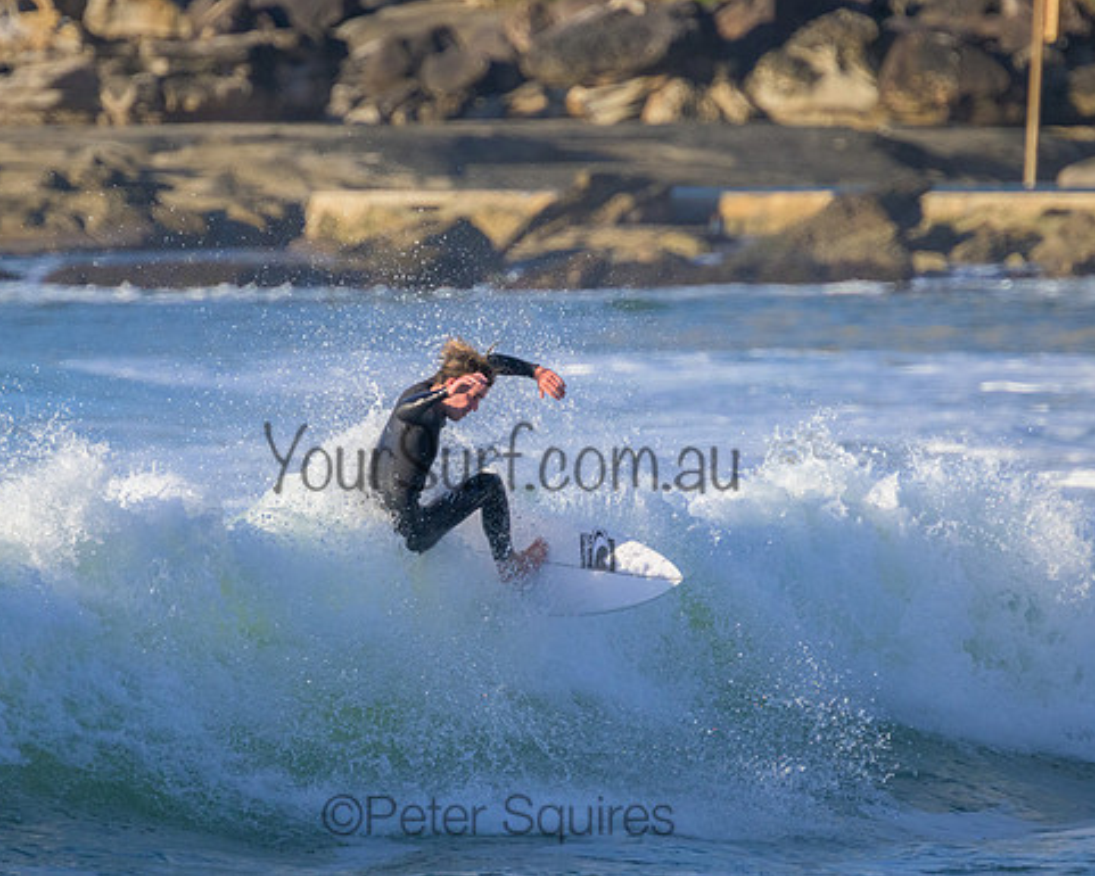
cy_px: 438
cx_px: 499
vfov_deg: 1.7
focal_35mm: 906
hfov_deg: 2.1
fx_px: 29367
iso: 3200
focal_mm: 800
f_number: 11
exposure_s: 1/2000
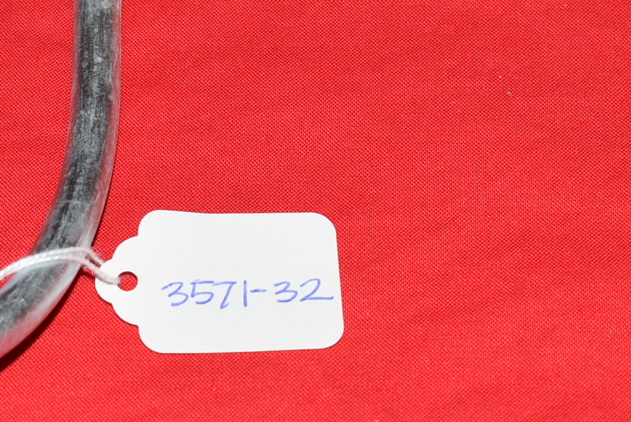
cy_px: 84
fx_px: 1912
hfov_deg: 18.7
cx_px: 213
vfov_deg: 12.5
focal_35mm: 109
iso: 400
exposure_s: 1/125
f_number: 5.6
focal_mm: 24
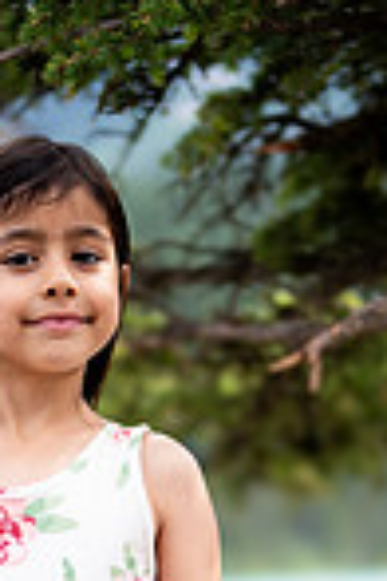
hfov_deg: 12.8
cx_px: 166
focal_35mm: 107
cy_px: 763
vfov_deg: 17.8
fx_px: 1725
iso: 200
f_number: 1.2
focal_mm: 35
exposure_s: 1/5000
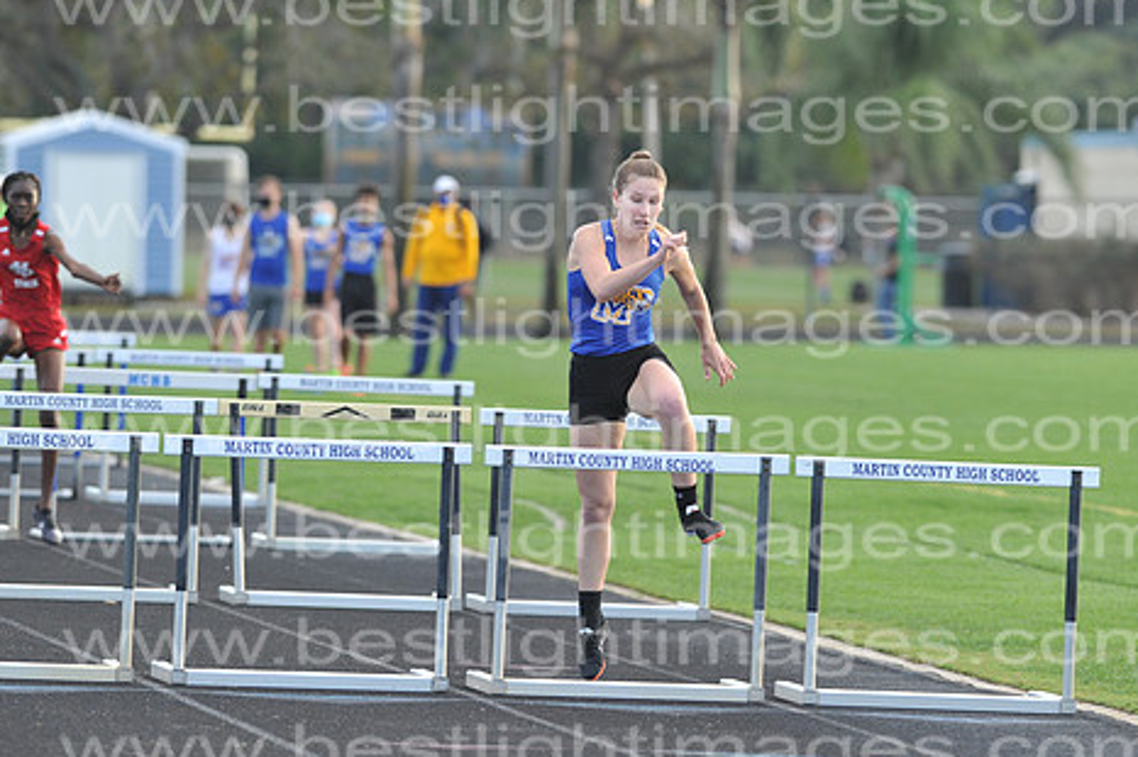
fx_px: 11782
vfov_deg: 3.7
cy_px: 381
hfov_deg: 5.5
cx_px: 613
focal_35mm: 373
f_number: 4.5
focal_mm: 300
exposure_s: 1/1000
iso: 800
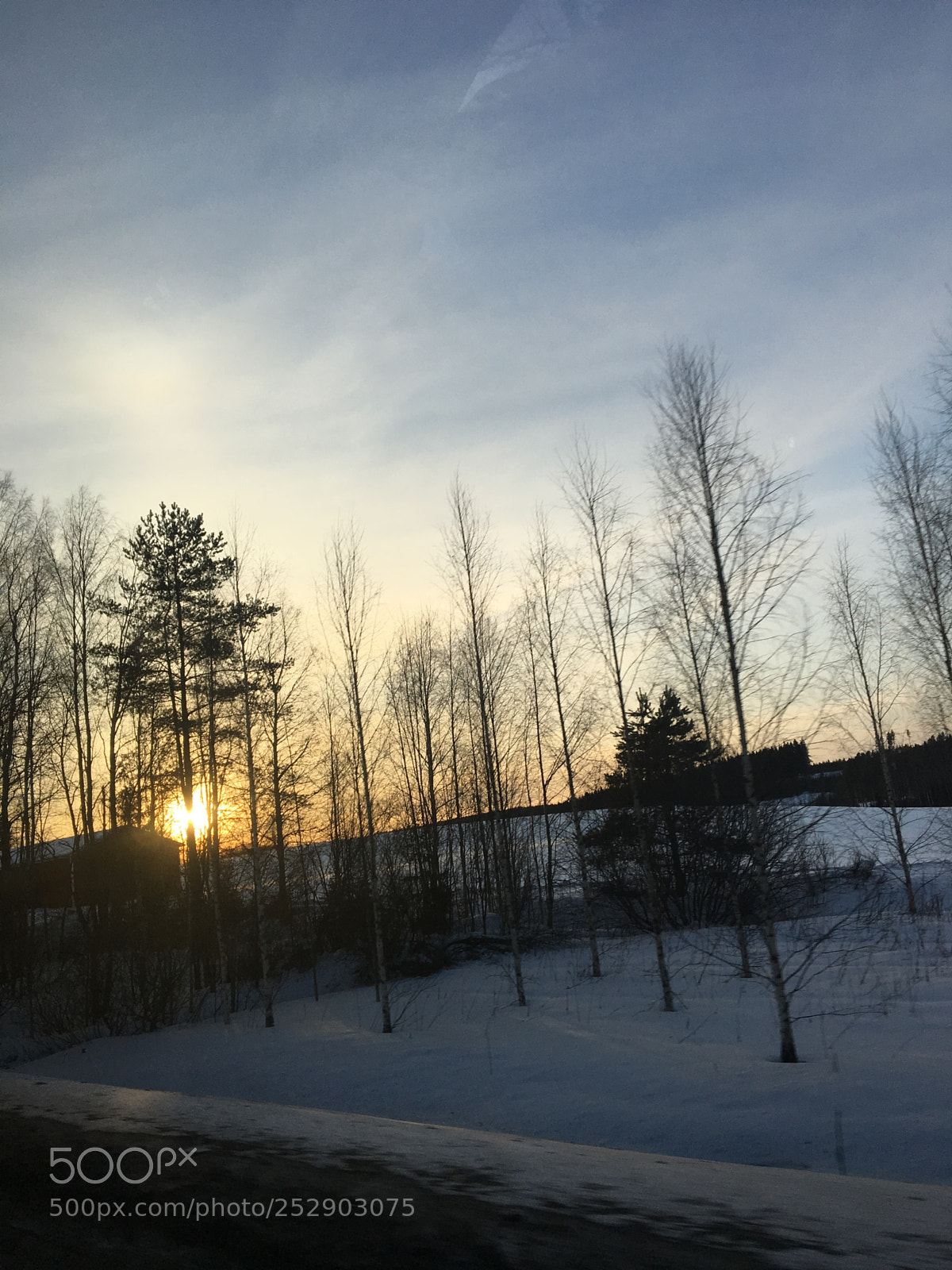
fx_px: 1063
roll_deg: +7.6
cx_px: 476
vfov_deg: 61.7
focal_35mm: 29
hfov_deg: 48.2
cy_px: 635
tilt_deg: +8.1
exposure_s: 1/359
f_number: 2.2
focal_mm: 4.15
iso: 25
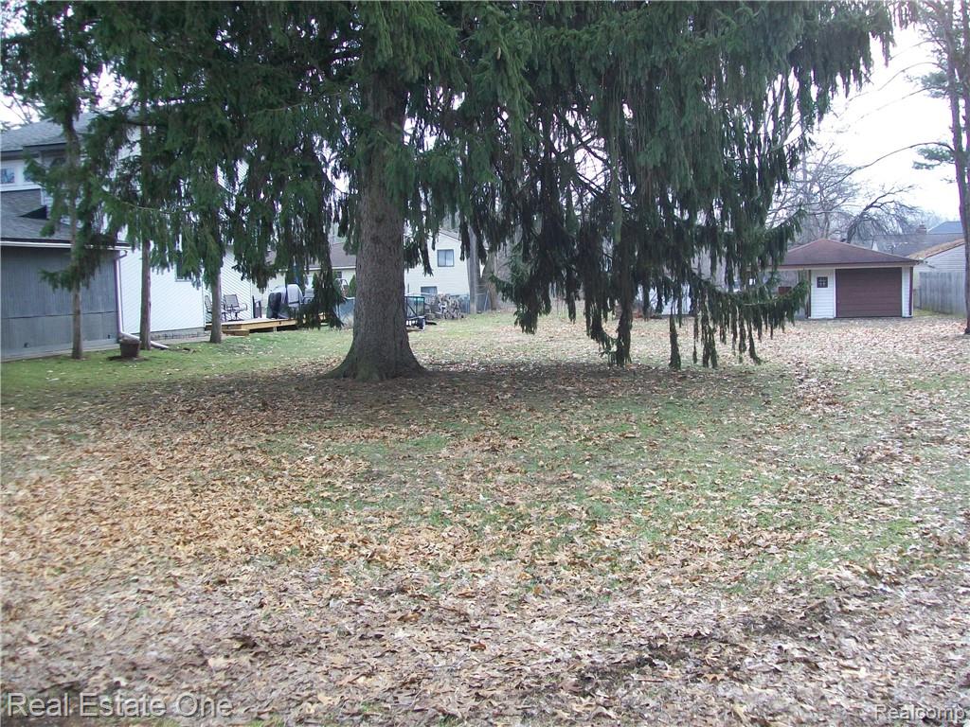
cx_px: 485
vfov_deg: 39.7
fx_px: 1009
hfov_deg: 51.4
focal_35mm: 36
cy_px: 364
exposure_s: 1/80
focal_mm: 6
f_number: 2.7
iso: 64
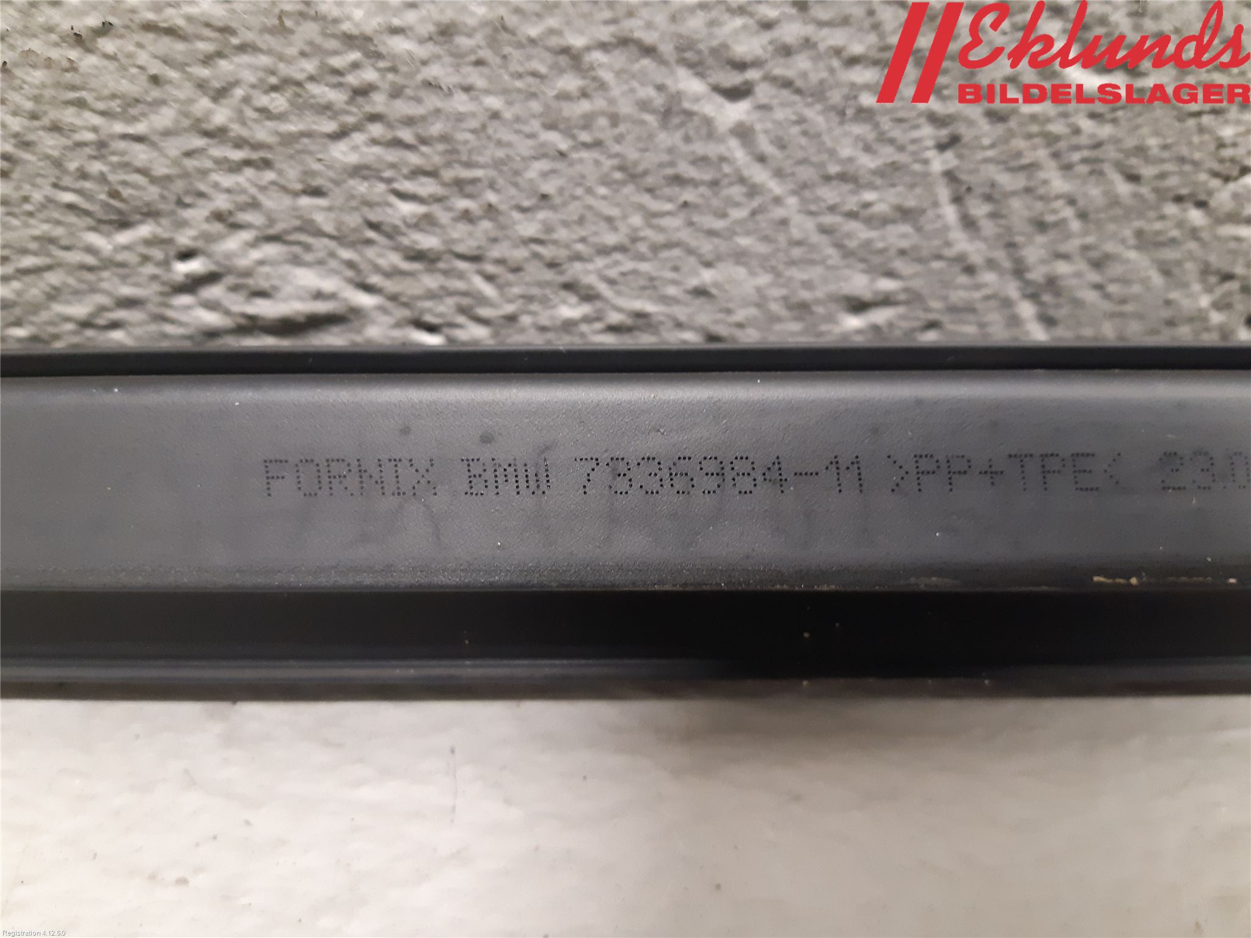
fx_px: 940
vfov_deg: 53.1
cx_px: 626
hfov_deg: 67.3
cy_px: 469
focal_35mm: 26
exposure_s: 1/25
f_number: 1.7
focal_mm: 3.93
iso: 320
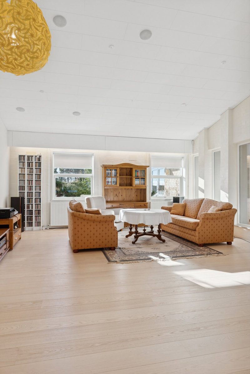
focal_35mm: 25
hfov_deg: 51.7
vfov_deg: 72.1
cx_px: 125
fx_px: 258
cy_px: 187
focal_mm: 16.5
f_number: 8
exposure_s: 1/25
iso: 200
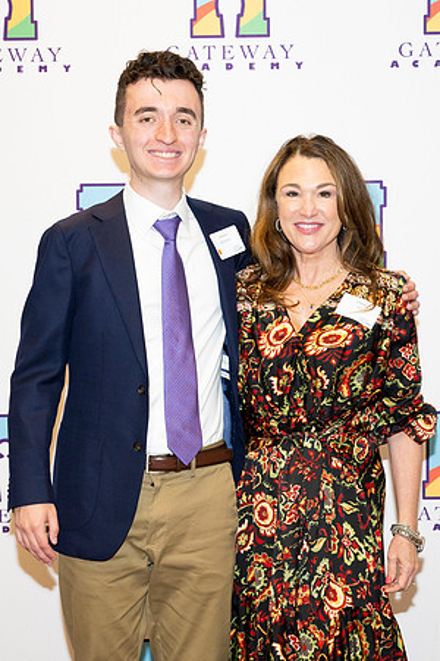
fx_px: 1320
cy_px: 330
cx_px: 237
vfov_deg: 28.1
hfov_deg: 18.9
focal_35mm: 72
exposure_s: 1/160
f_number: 5.6
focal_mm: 48
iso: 800
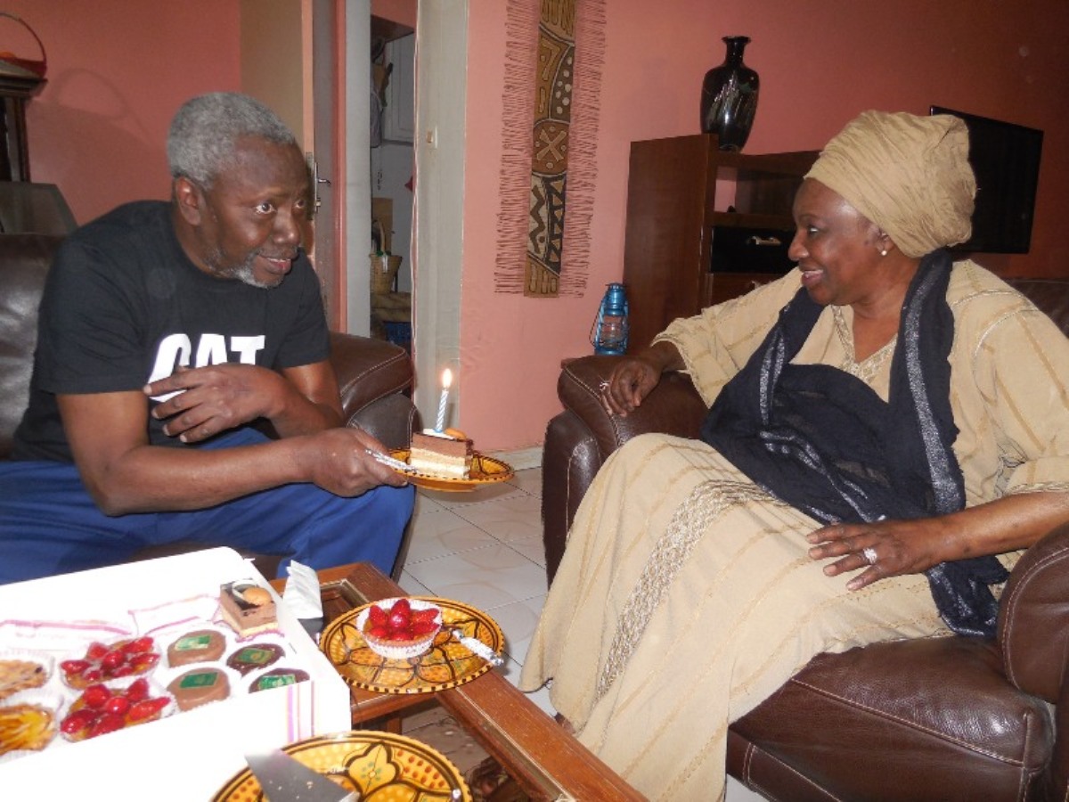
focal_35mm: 25
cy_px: 401
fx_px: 772
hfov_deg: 69.4
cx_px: 534
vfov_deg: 54.9
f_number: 3.1
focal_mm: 4.5
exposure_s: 1/25
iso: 220
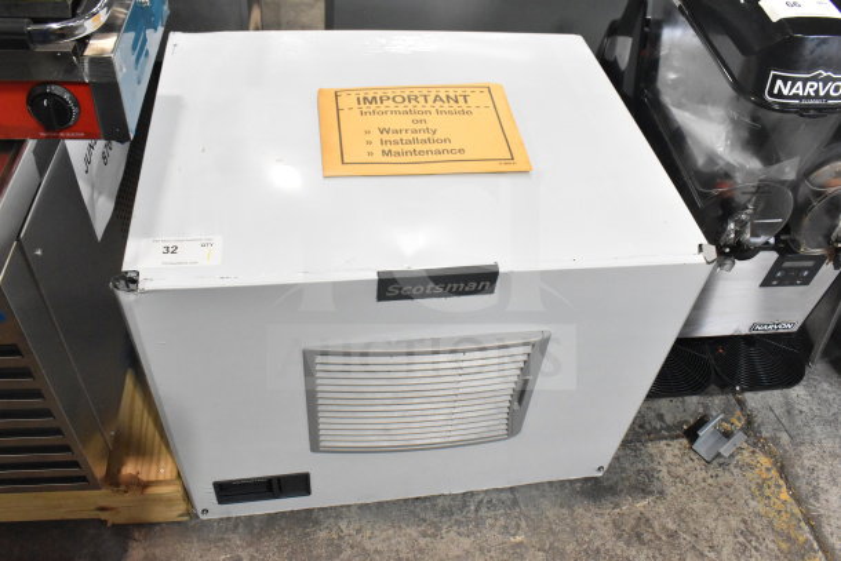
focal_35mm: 30
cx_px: 420
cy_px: 280
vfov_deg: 43.6
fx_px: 701
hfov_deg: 61.9
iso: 6400
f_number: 10
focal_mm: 20
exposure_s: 1/320
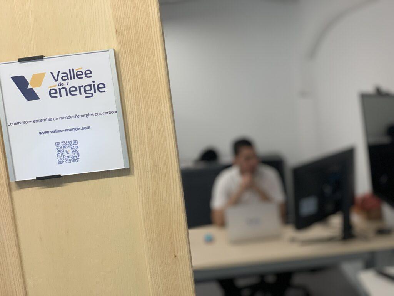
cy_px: 148
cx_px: 197
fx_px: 592
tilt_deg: -4.9
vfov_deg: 28.0
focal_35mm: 52
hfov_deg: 36.8
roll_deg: +7.0
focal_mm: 6
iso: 64
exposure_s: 1/100
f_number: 2.4
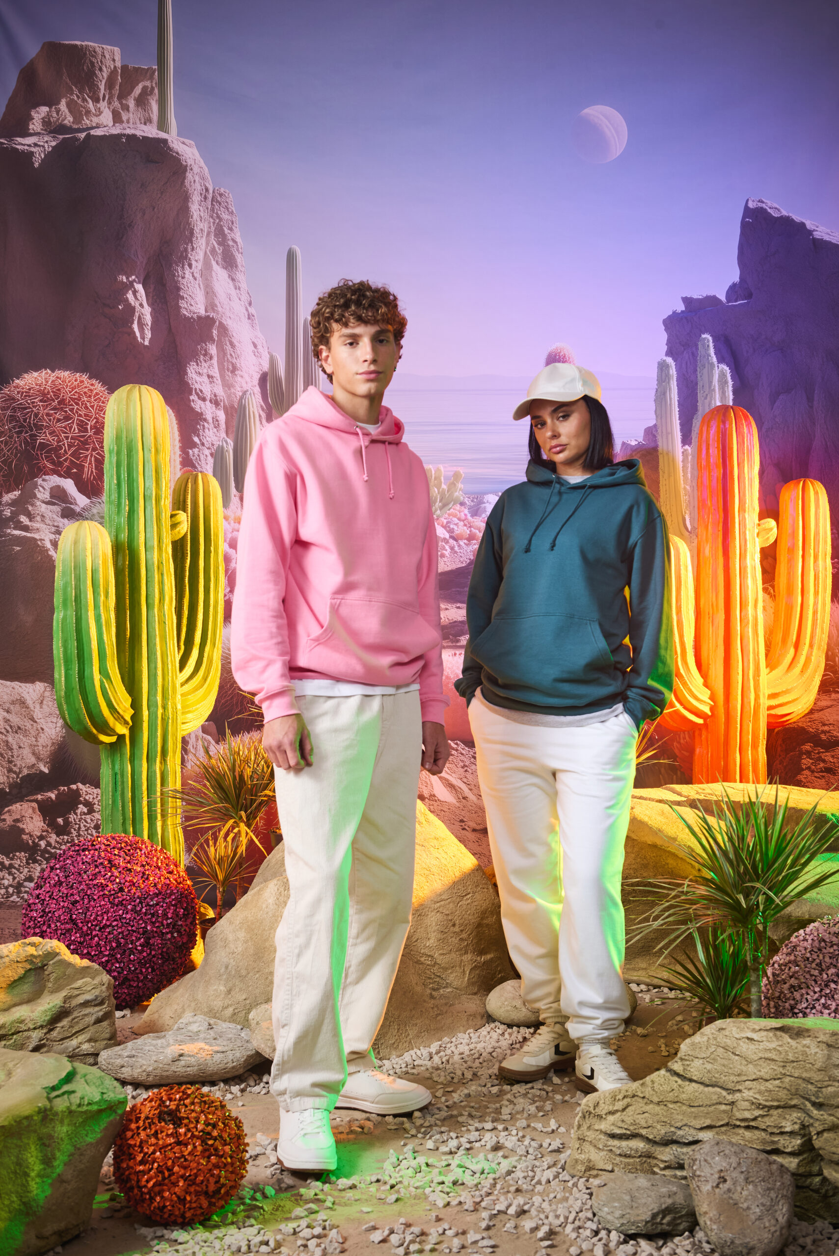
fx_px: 1537
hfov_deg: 30.5
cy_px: 628
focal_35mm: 44
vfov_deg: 44.5
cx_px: 420
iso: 500
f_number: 9
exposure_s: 1/160
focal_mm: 44
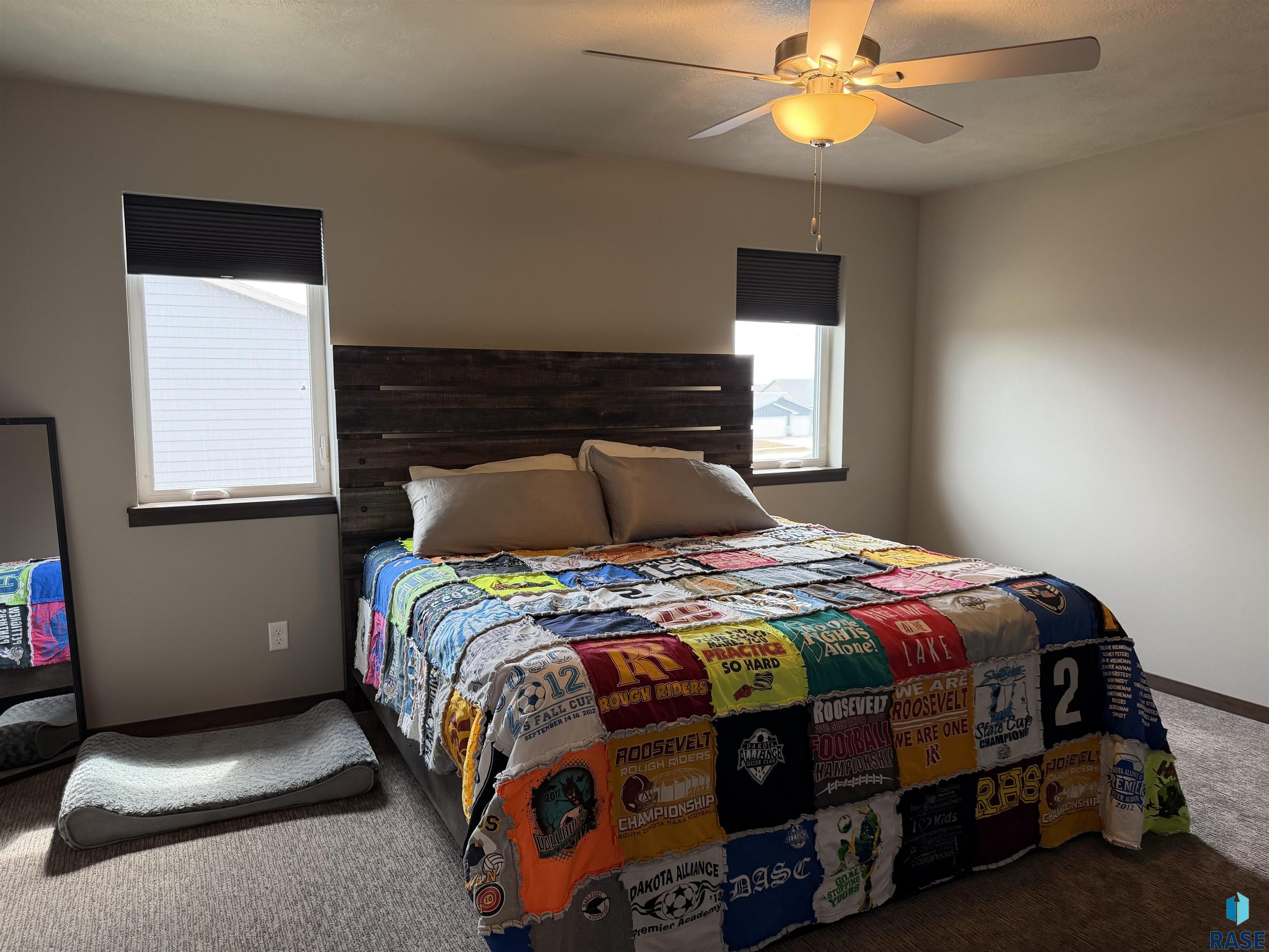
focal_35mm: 24
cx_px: 634
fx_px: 880
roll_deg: +0.4
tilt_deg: -6.2
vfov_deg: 56.8
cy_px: 476
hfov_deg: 71.6
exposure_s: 1/120
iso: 250
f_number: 1.78
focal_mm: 6.76
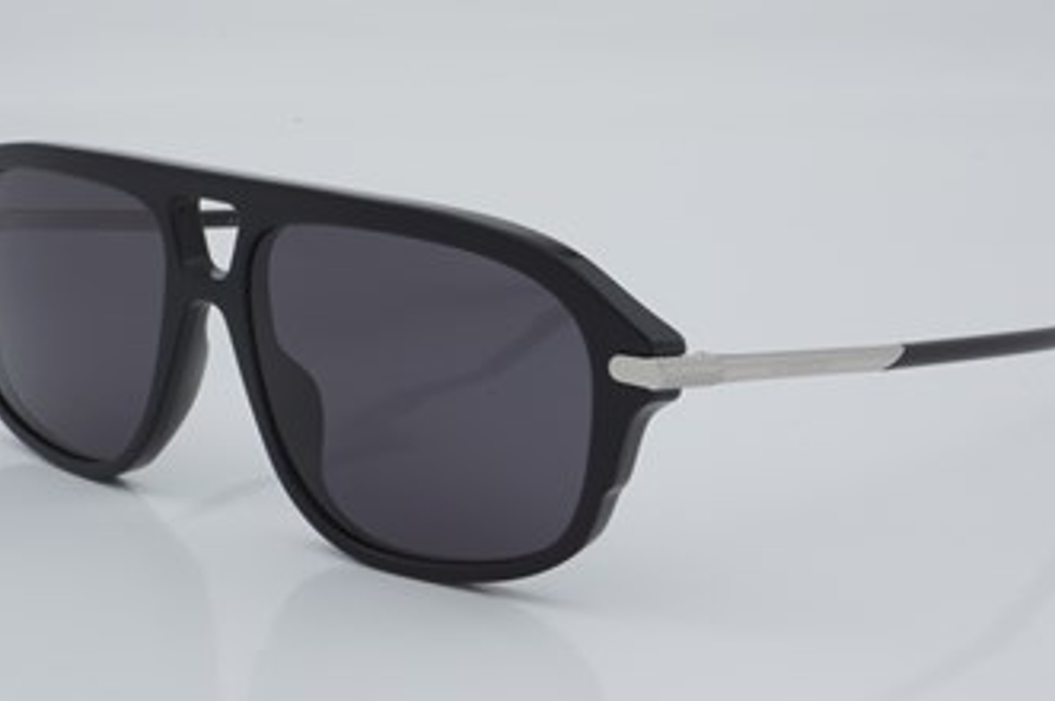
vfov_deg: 16.7
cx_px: 532
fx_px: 2389
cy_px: 360
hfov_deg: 24.9
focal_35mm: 82
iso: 100
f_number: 29
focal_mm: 45
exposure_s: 1/4
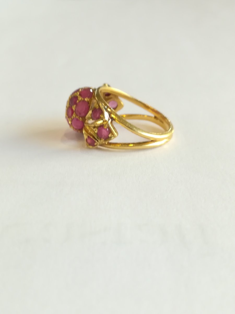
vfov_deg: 42.9
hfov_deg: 32.9
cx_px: 118
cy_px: 157
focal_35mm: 44
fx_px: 398
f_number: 2.2
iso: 80
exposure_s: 1/30
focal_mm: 3.83
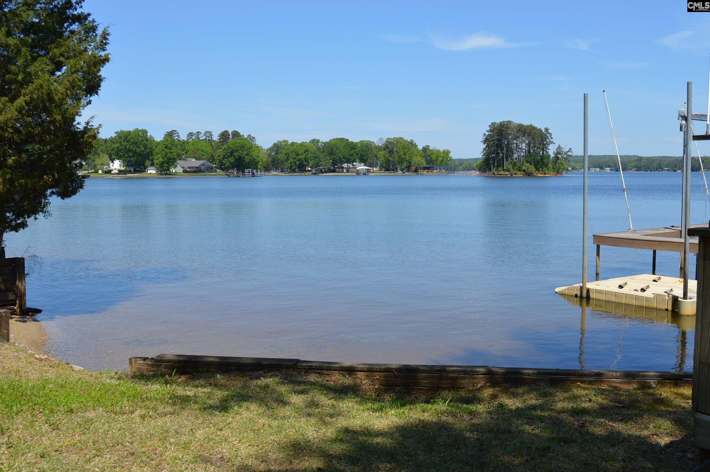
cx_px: 355
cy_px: 236
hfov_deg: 53.2
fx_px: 709
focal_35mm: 36
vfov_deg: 36.8
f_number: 9
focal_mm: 24
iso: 100
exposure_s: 1/320
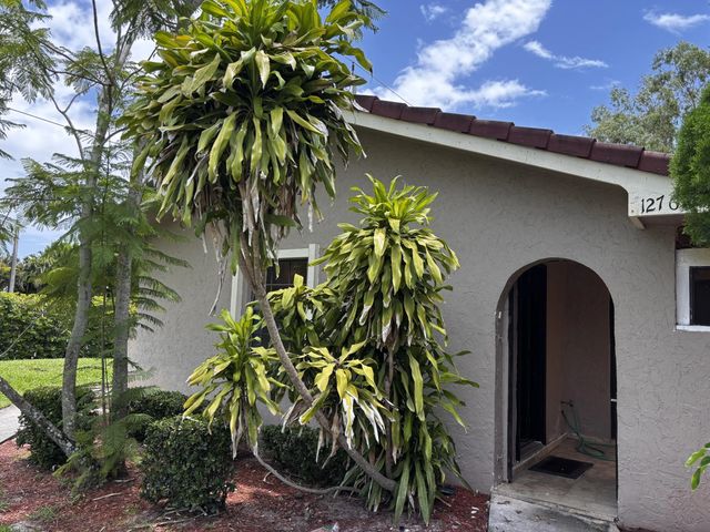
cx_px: 355
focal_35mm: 26
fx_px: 533
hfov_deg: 67.3
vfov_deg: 53.1
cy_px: 266
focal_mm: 5.96
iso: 50
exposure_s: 1/781
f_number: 1.6
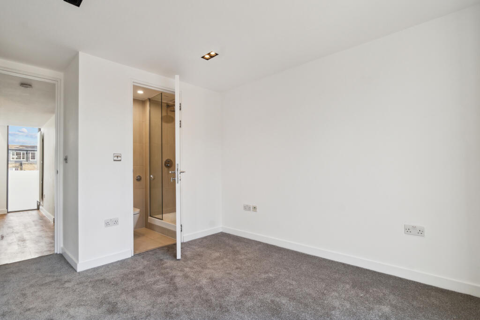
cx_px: 240
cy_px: 160
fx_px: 213
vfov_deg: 73.8
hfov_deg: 96.7
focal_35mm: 16
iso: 1000
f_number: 10
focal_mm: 16
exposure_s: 1/200
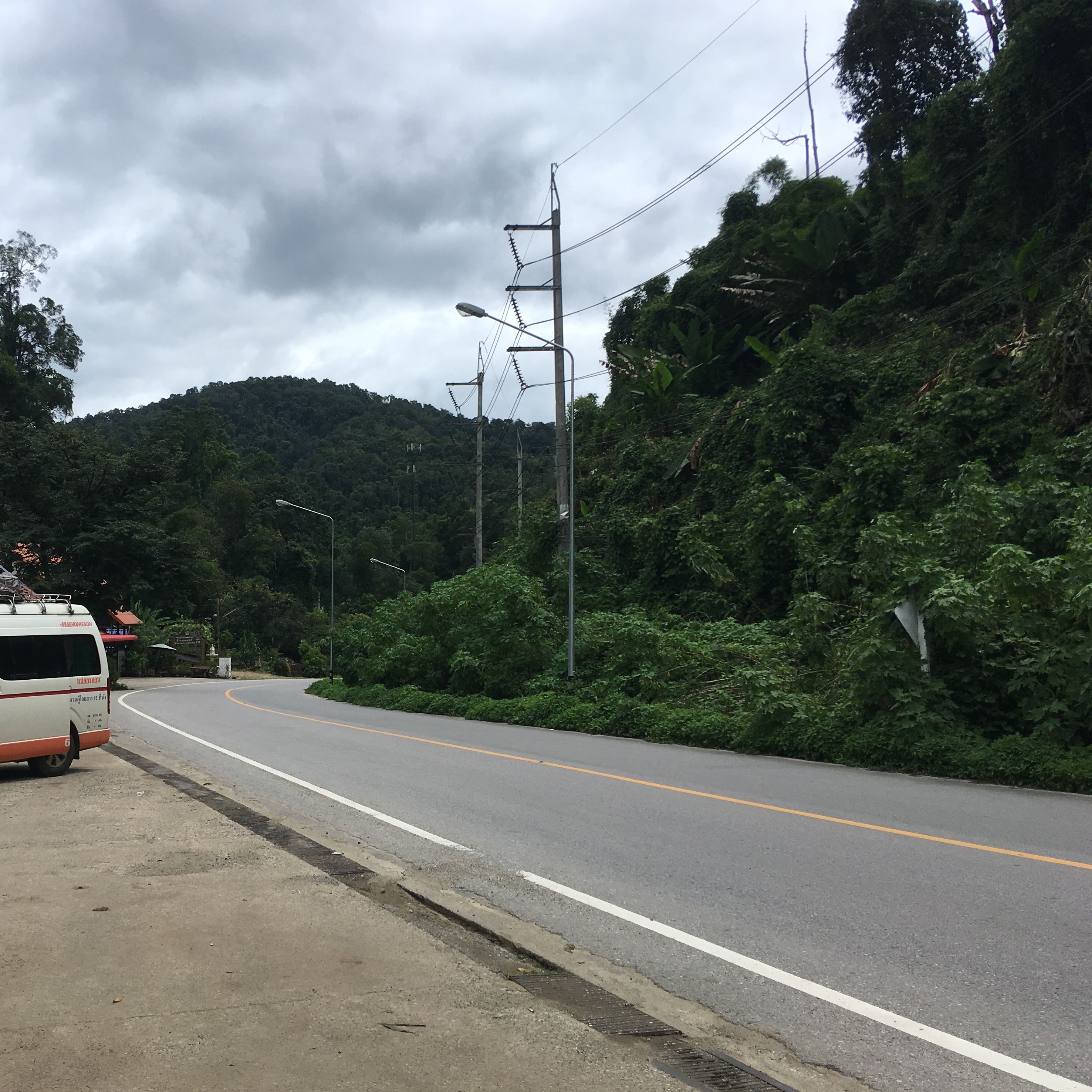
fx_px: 1249
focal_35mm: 35
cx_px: 360
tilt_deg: +4.2
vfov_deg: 47.2
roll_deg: -0.6
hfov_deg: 46.4
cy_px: 537
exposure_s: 1/3077
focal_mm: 4.15
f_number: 2.2
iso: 25
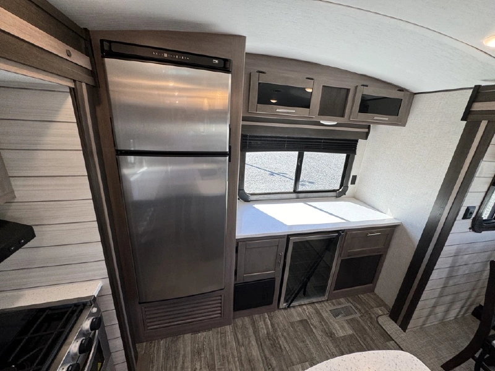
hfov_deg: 102.1
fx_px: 200
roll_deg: -1.6
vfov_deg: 85.7
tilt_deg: -19.4
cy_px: 186
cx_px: 248
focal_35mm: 14
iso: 125
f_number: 2.2
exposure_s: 1/121
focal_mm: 2.22
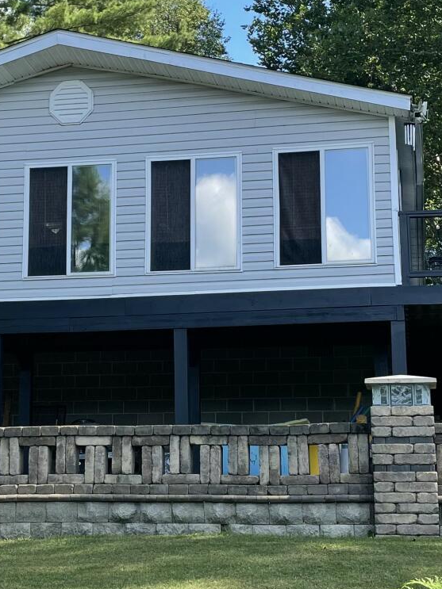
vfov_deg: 27.8
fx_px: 1192
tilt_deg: +11.0
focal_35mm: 70
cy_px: 307
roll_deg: +1.4
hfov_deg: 21.0
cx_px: 167
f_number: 1.6
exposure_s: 1/940
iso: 32
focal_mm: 4.2
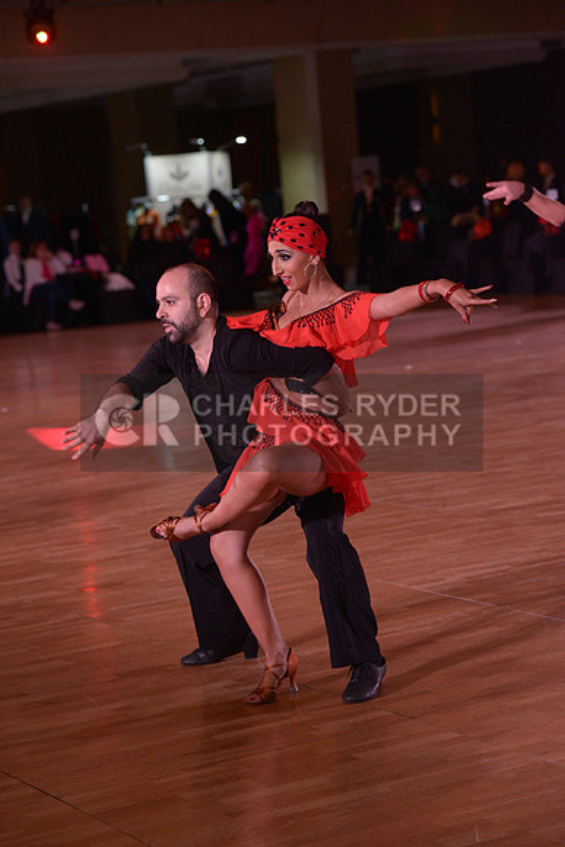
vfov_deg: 20.8
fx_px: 2306
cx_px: 282
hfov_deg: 14.0
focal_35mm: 98
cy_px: 424
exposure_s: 1/200
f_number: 5
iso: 1250
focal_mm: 98
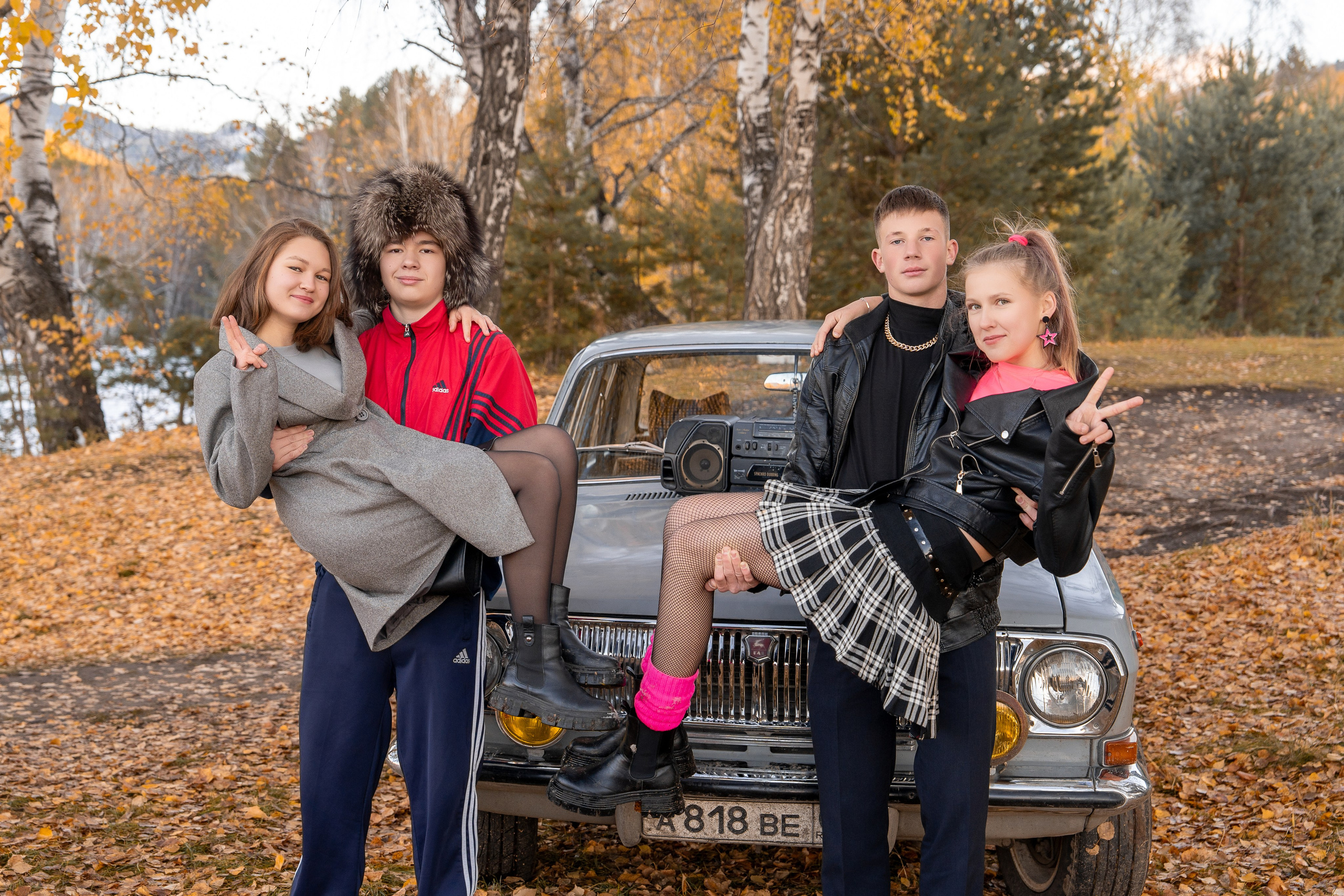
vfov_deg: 28.1
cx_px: 672
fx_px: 1792
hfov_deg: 41.1
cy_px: 448
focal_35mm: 48
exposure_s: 1/160
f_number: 4
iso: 320
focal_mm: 48
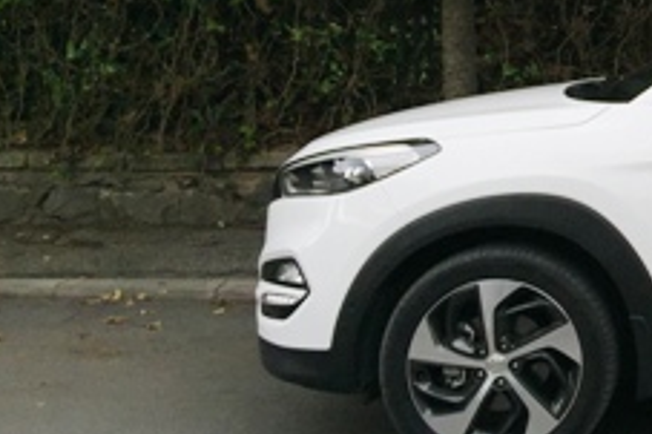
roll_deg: -1.4
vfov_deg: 15.7
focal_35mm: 85
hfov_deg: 21.2
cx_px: 899
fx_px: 1538
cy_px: -6
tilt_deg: +0.7
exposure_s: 1/879
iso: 32
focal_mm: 4.15
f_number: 2.2
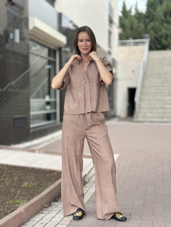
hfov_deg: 30.3
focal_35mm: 48
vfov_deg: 39.7
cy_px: 114
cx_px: 86
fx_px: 316
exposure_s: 1/1085
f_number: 1.78
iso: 80
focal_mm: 6.86
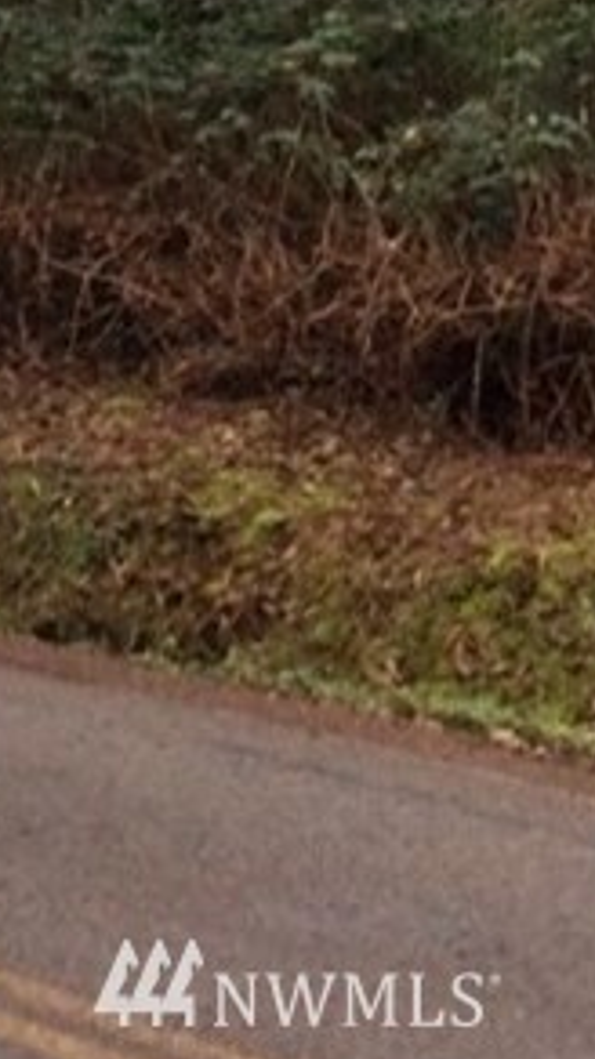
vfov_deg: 16.7
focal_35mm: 122
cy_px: -265
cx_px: 298
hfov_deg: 9.9
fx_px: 3426
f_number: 2.4
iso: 50
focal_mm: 3.3
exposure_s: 1/24
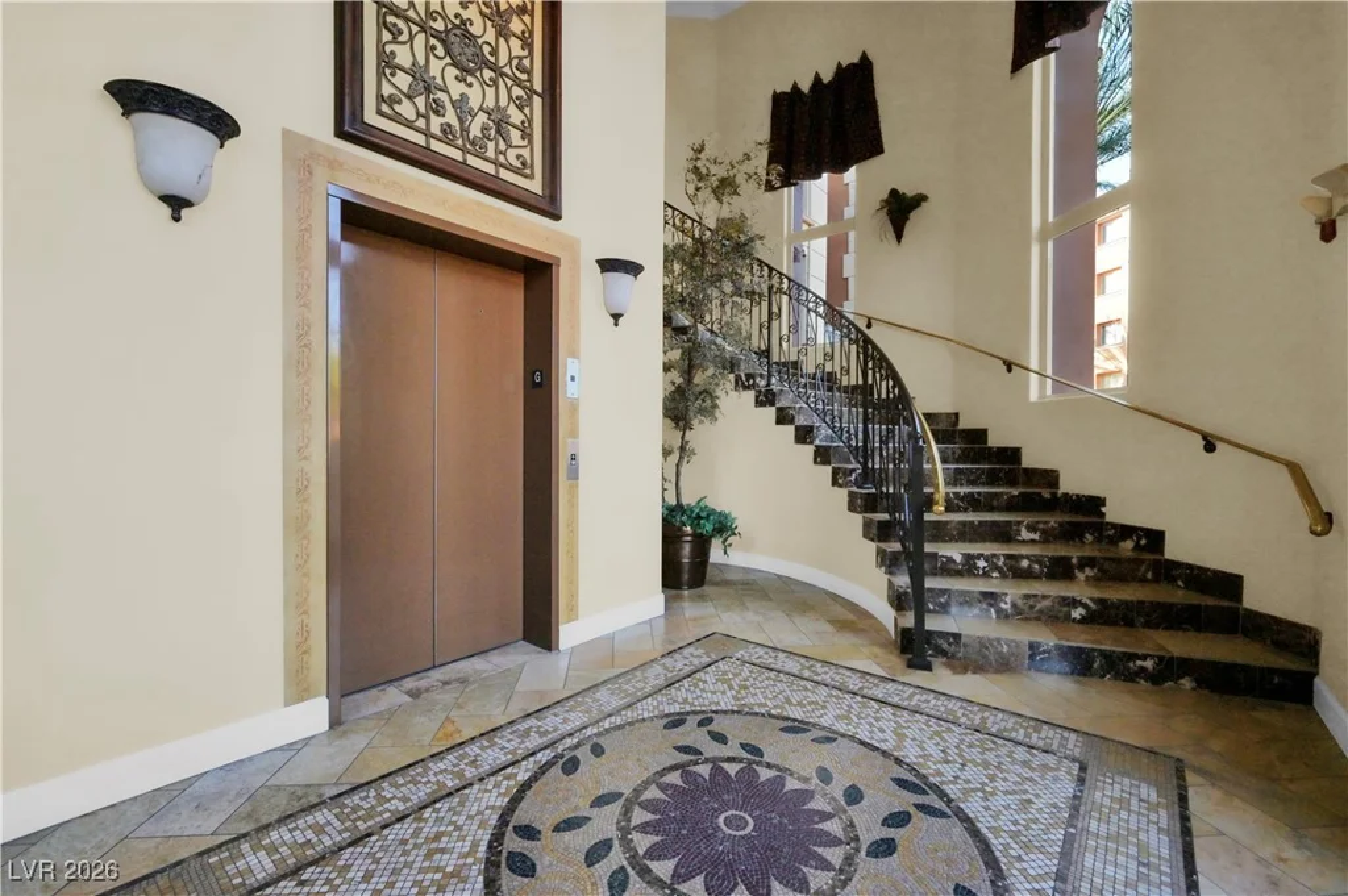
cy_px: 448
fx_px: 561
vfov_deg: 77.2
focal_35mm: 15
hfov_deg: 100.4
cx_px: 674
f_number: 8
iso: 500
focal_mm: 15
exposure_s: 1/100
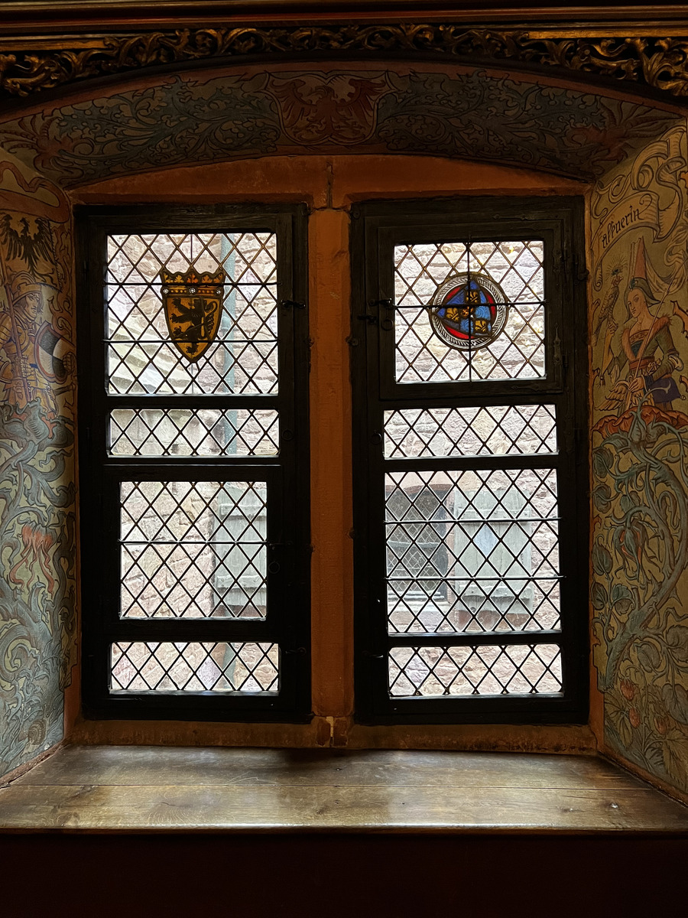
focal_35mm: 26
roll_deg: +0.0
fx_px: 689
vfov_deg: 67.3
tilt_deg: +0.7
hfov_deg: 53.1
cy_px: 459
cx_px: 344
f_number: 1.5
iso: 320
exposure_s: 1/50
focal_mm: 5.7
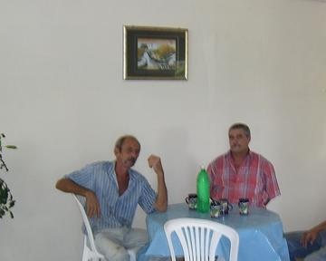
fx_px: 637
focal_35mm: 66
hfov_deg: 28.5
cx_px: 225
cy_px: 174
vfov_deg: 23.0
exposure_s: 1/60
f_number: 2.8
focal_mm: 7.9
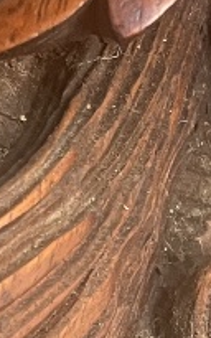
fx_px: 1482
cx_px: 376
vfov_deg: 13.0
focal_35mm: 161
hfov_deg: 7.9
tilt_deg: -69.2
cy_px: 181
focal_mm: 4.2
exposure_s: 1/84
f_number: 1.6
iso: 125
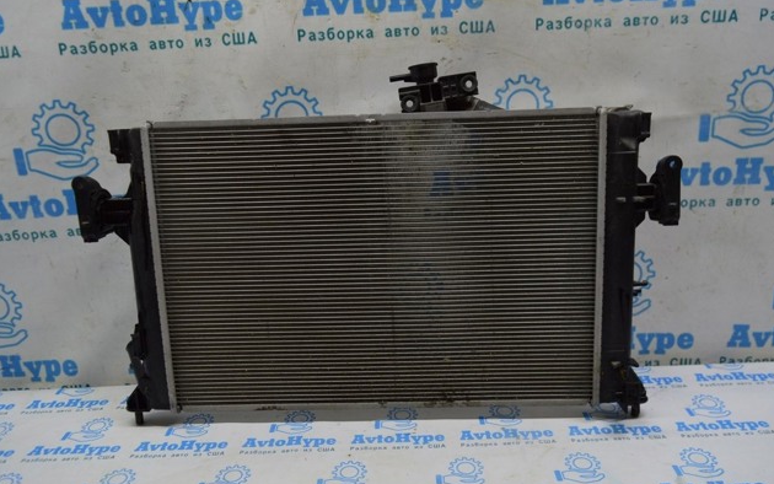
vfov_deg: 40.6
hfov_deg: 61.2
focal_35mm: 31
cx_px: 386
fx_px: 654
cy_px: 239
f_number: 5
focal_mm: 20
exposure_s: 1/60
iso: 400
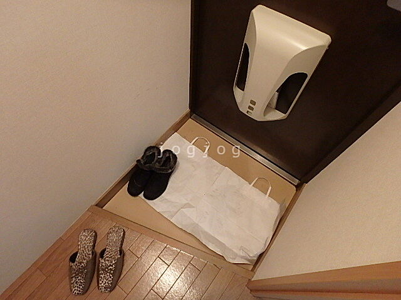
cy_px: 150
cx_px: 200
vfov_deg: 63.4
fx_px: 243
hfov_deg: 79.0
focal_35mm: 21
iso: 800
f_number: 3.5
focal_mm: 3.7
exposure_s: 1/30
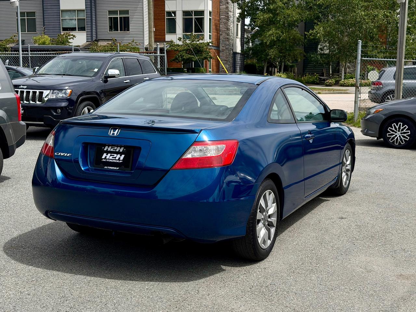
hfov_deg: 39.7
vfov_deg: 30.3
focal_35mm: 48
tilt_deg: -8.2
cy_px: 156
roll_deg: +0.0
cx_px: 208
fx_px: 577
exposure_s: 1/7143
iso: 64
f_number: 1.78
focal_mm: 6.76
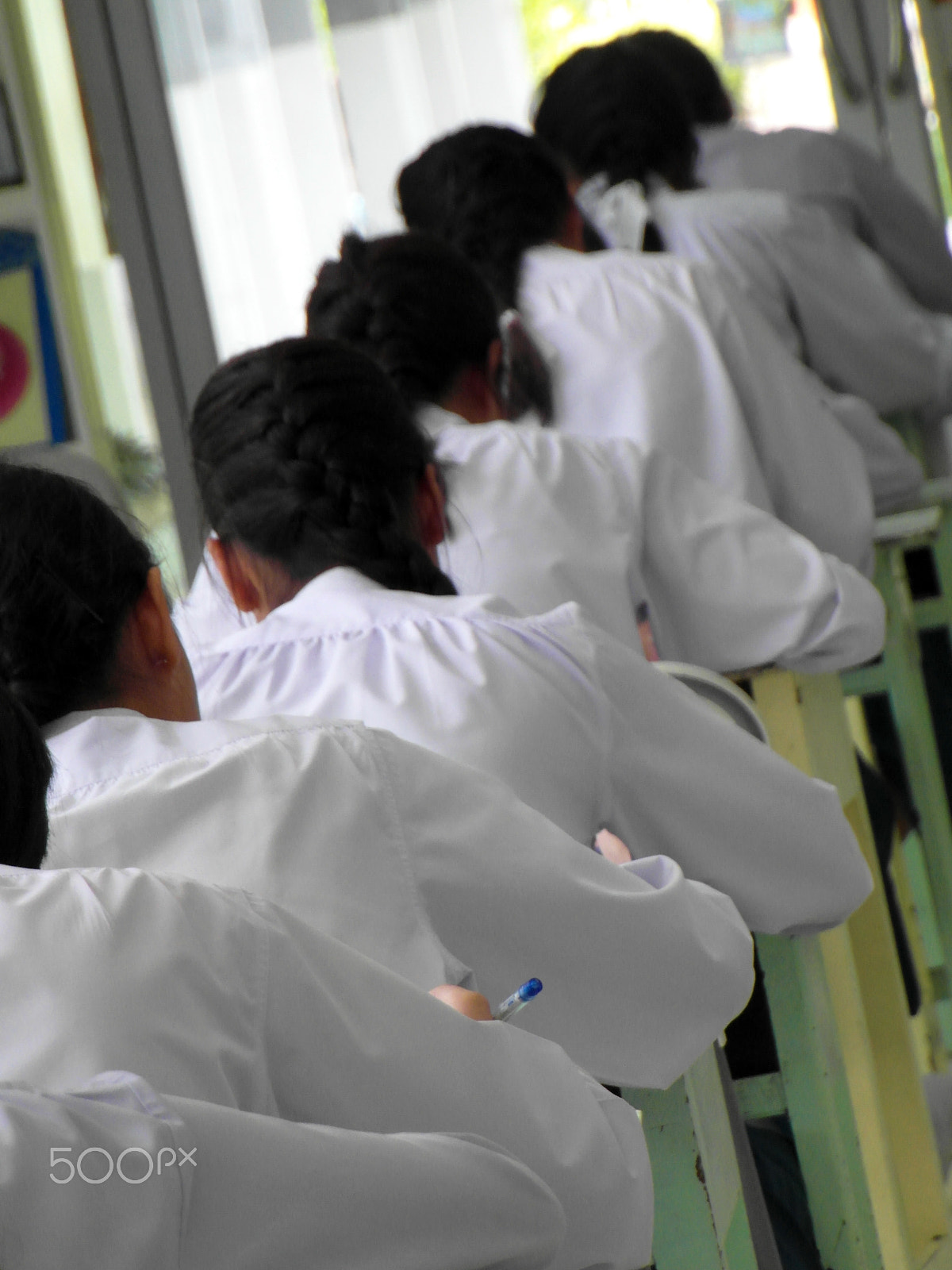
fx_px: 15841
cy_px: 635
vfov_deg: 4.6
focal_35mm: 432
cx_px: 476
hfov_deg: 3.4
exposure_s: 1/90
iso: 480
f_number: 5.8
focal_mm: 73
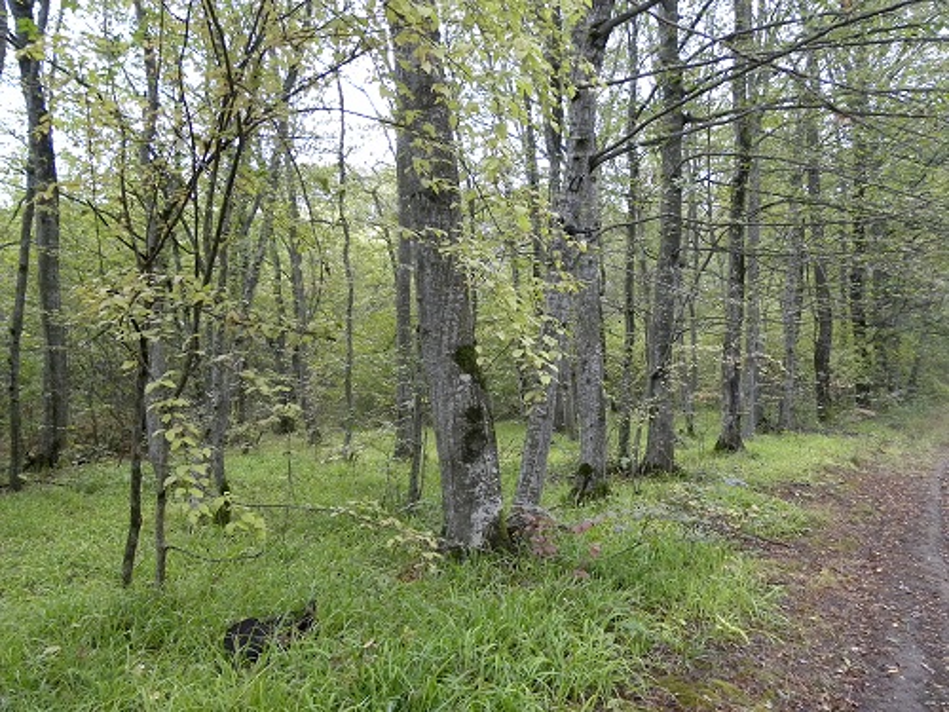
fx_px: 905
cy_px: 356
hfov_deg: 55.4
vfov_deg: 42.9
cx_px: 474
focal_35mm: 33
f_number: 2.8
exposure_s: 1/73.1
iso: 400
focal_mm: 5.9
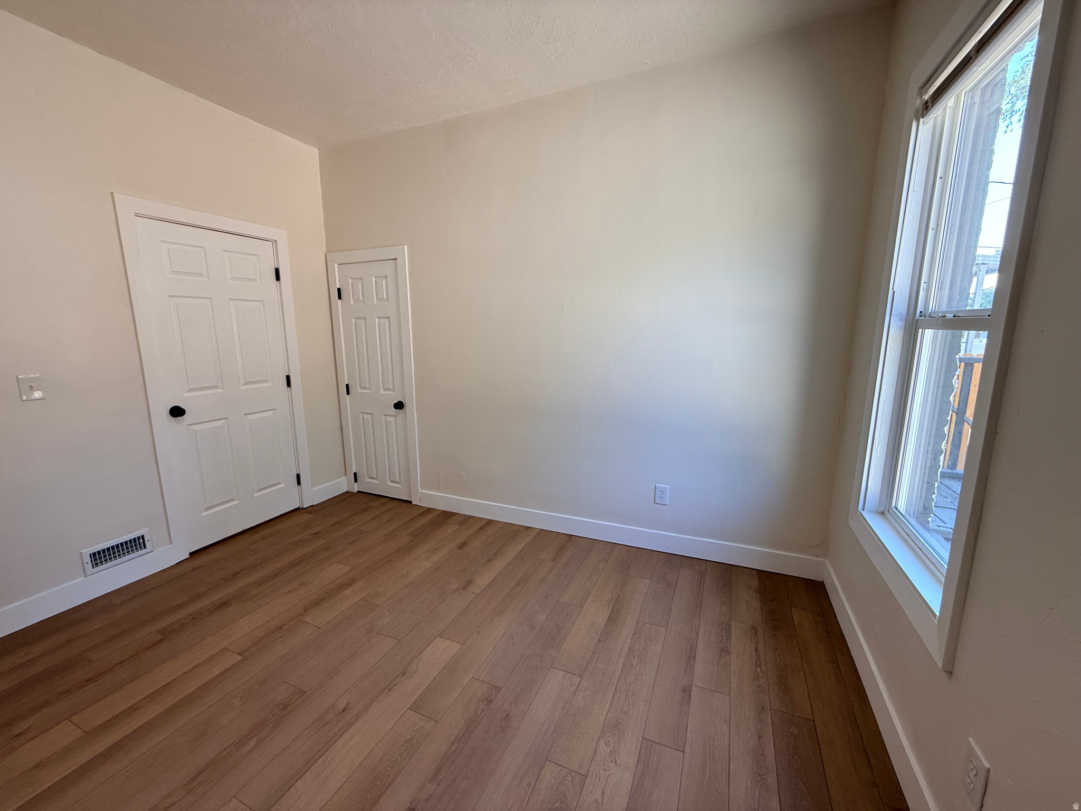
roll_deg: +0.0
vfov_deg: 85.7
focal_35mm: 14
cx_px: 540
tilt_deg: -9.3
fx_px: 437
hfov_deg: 102.1
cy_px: 406
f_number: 2.2
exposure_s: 1/120
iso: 80
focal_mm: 2.22
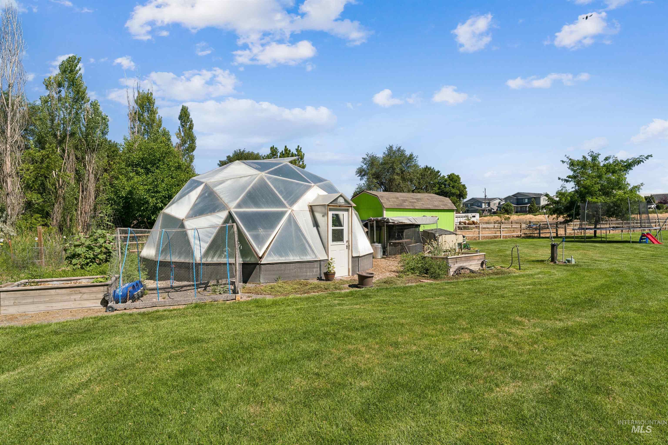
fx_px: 366
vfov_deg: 62.7
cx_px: 334
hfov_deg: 84.8
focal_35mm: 20
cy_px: 222
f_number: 13
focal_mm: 19.7
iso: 400
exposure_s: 1/640
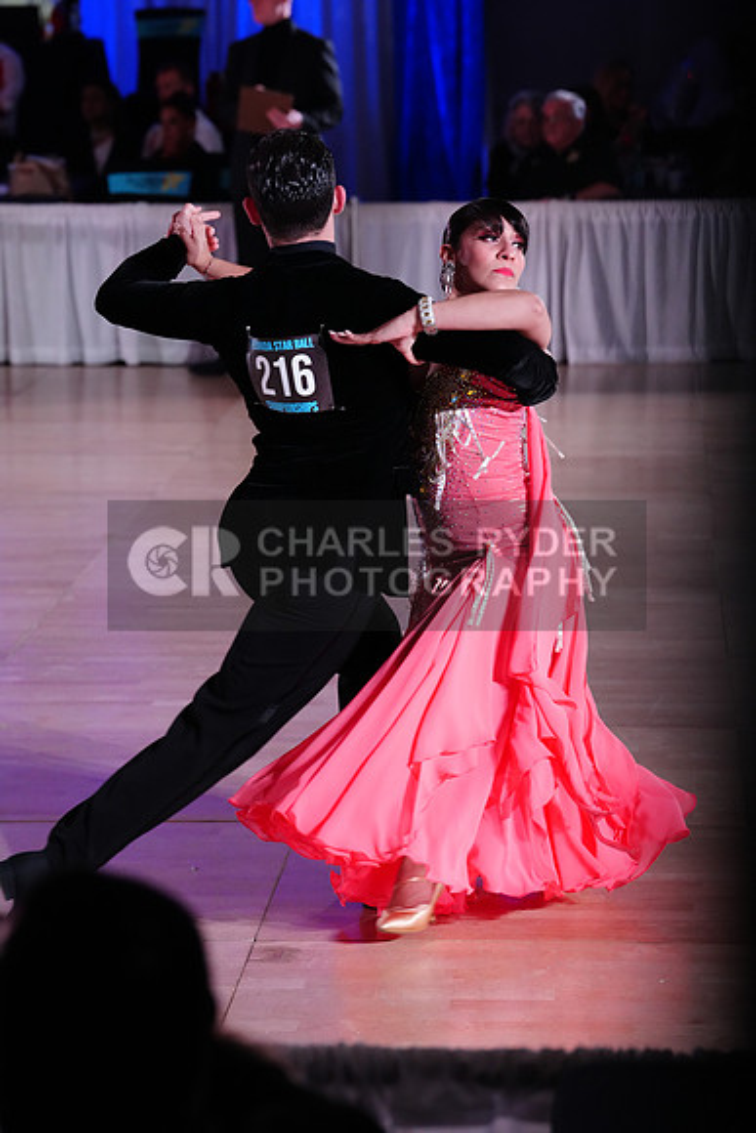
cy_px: 566
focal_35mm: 115
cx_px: 378
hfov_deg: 11.9
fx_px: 3620
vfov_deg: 17.8
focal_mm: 115
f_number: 5
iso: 4000
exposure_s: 1/320
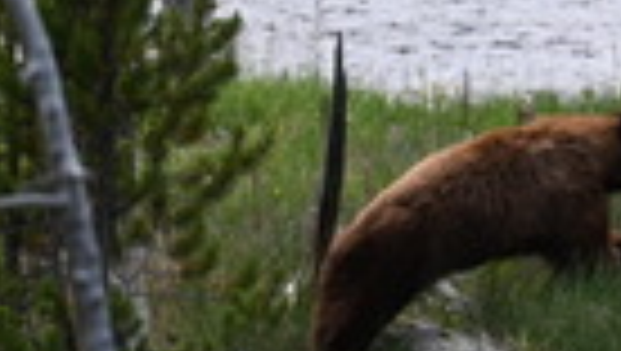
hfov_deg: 1.4
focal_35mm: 1588
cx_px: 644
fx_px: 26179
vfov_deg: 0.8
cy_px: -7
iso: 400
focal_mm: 250
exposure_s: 1/250
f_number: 6.3
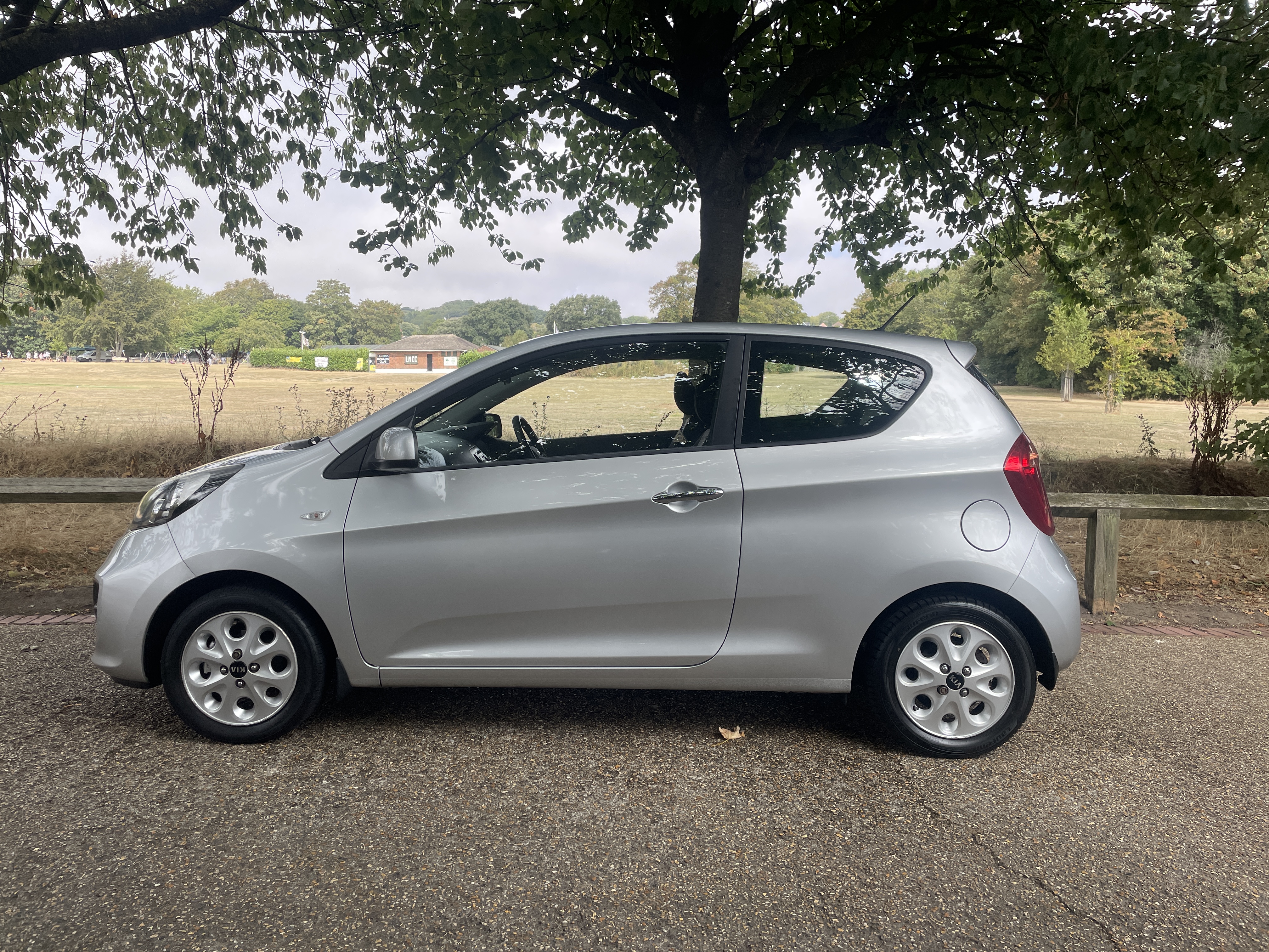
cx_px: 634
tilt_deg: -3.3
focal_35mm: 26
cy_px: 476
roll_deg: -0.6
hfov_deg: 67.3
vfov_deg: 53.1
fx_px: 953
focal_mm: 4.2
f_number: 1.6
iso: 32
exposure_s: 1/1350
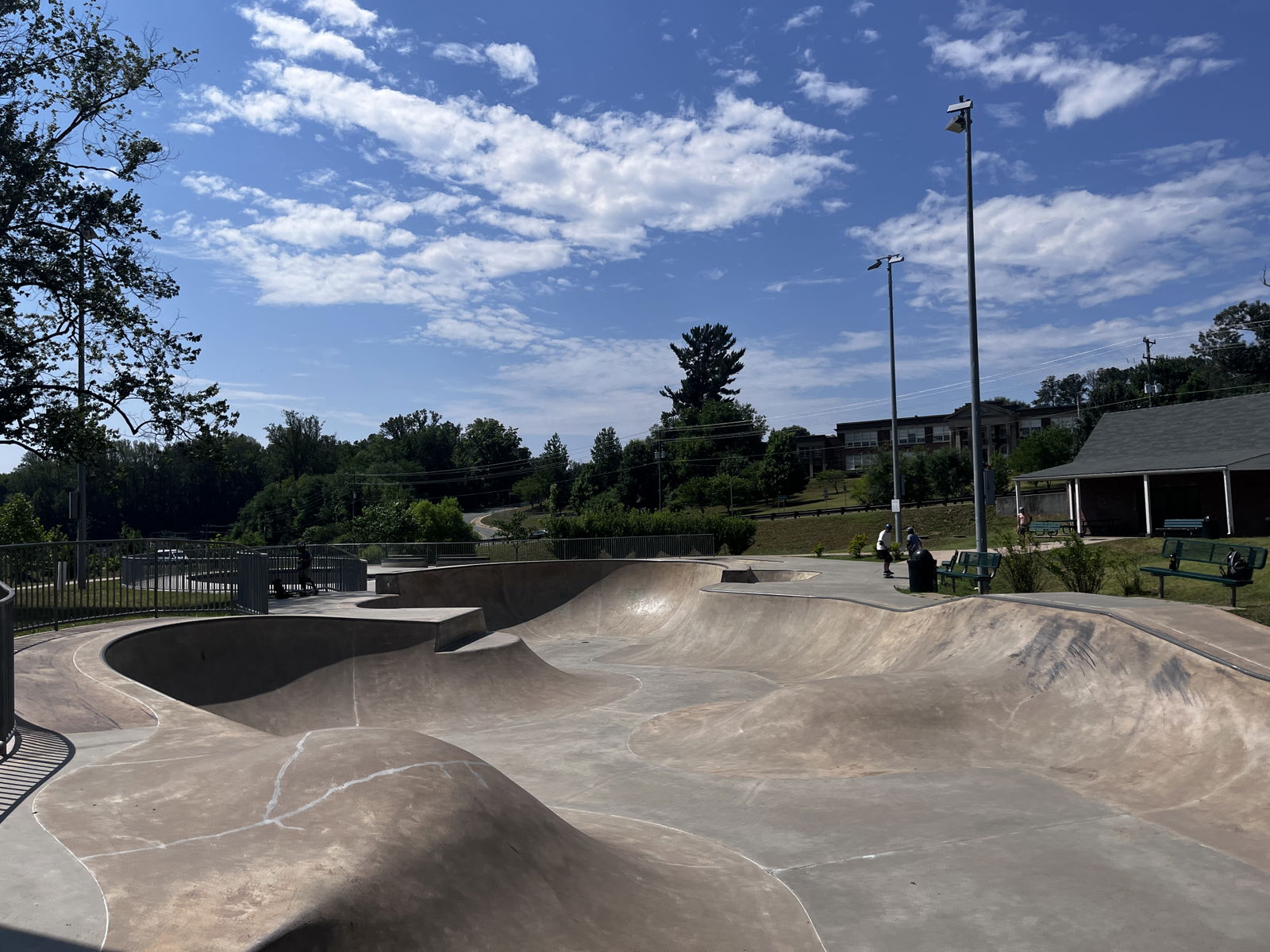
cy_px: 476
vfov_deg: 53.1
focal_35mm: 26
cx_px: 635
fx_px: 954
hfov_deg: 67.3
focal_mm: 5.1
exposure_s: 1/7874
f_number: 1.6
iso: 50
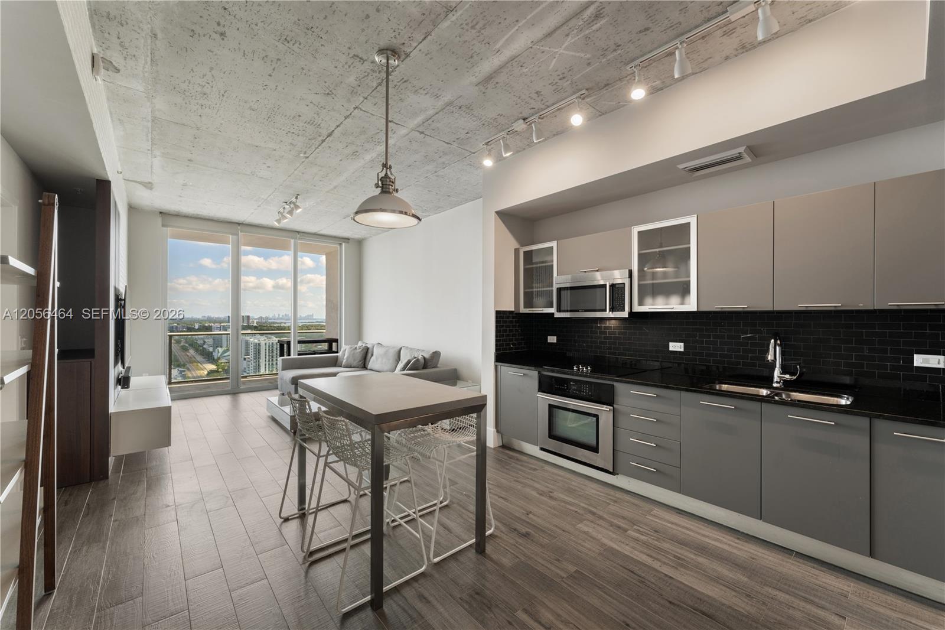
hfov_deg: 104.3
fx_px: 367
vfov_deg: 81.2
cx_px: 472
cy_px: 315
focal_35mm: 14
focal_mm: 14
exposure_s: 1/13
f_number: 8
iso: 200
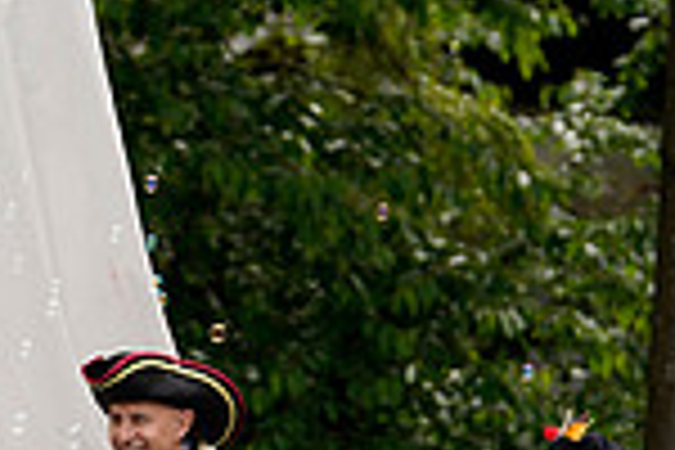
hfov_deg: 5.7
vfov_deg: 3.8
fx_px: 6806
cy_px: 610
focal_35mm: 363
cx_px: -135
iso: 160
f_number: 2.8
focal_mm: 94
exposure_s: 1/400
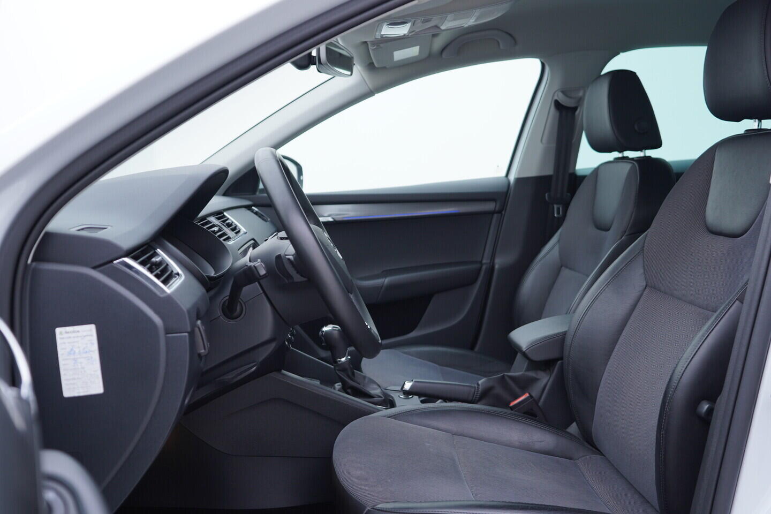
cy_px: 257
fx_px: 771
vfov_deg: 36.9
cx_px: 386
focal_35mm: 36
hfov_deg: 53.1
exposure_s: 1/50
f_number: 3.2
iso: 125
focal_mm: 24
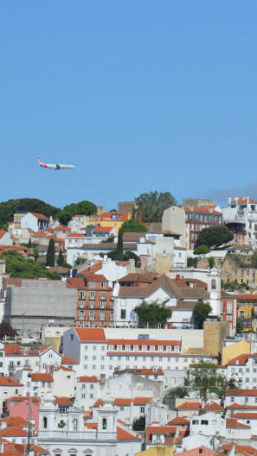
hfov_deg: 4.9
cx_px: 266
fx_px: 3026
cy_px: 229
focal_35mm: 250
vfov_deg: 8.6
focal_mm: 105
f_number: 9
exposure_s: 1/320
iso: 100
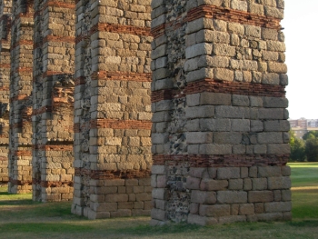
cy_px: 120
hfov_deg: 48.9
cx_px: 159
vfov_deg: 37.8
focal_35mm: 38
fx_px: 349
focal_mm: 6.3
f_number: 2.9
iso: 79
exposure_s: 1/256
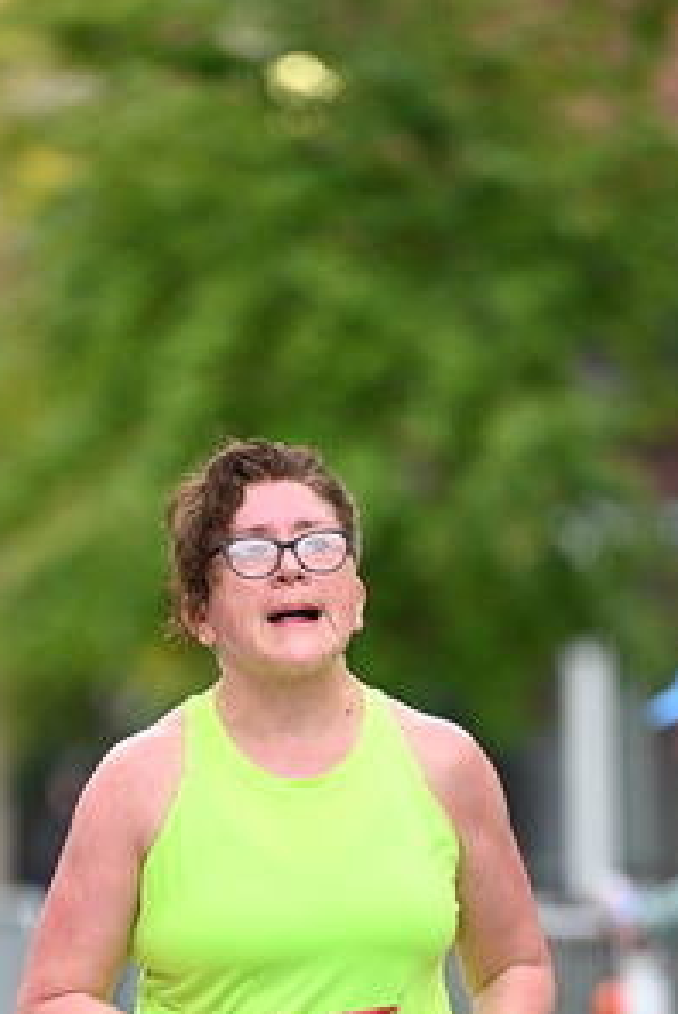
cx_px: 207
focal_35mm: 362
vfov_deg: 5.7
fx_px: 10202
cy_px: 719
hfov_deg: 3.8
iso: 640
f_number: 2.8
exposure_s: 1/1600
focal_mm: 195
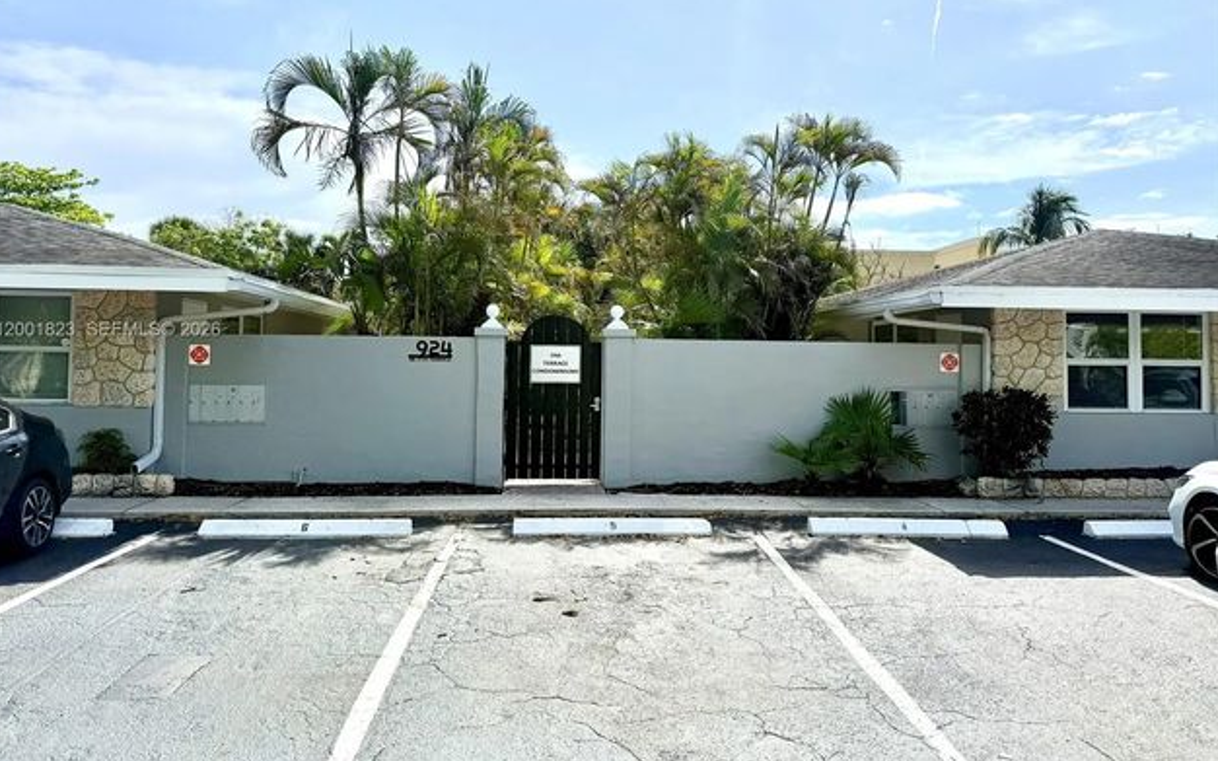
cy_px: 331
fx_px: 863
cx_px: 601
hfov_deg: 70.4
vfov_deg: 47.5
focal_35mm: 26
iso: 80
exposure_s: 1/9091
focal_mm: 6.76
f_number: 1.78
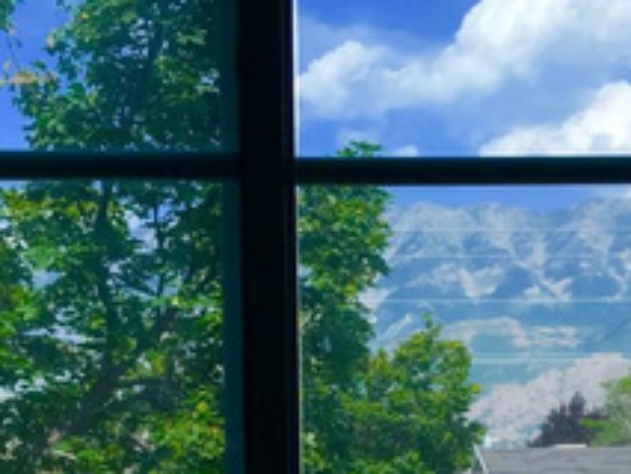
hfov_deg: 23.2
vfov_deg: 17.2
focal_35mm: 84
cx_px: 382
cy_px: 486
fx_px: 1532
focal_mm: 3.99
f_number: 1.8
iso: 20
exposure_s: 1/812
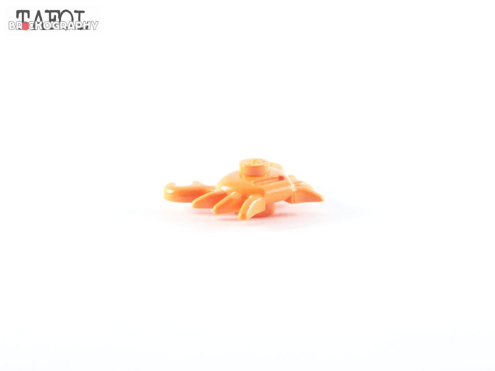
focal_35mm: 94
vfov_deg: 15.7
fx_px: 1344
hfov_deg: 20.9
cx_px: 248
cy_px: 186
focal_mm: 15.6
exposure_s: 1/60
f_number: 4
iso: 400
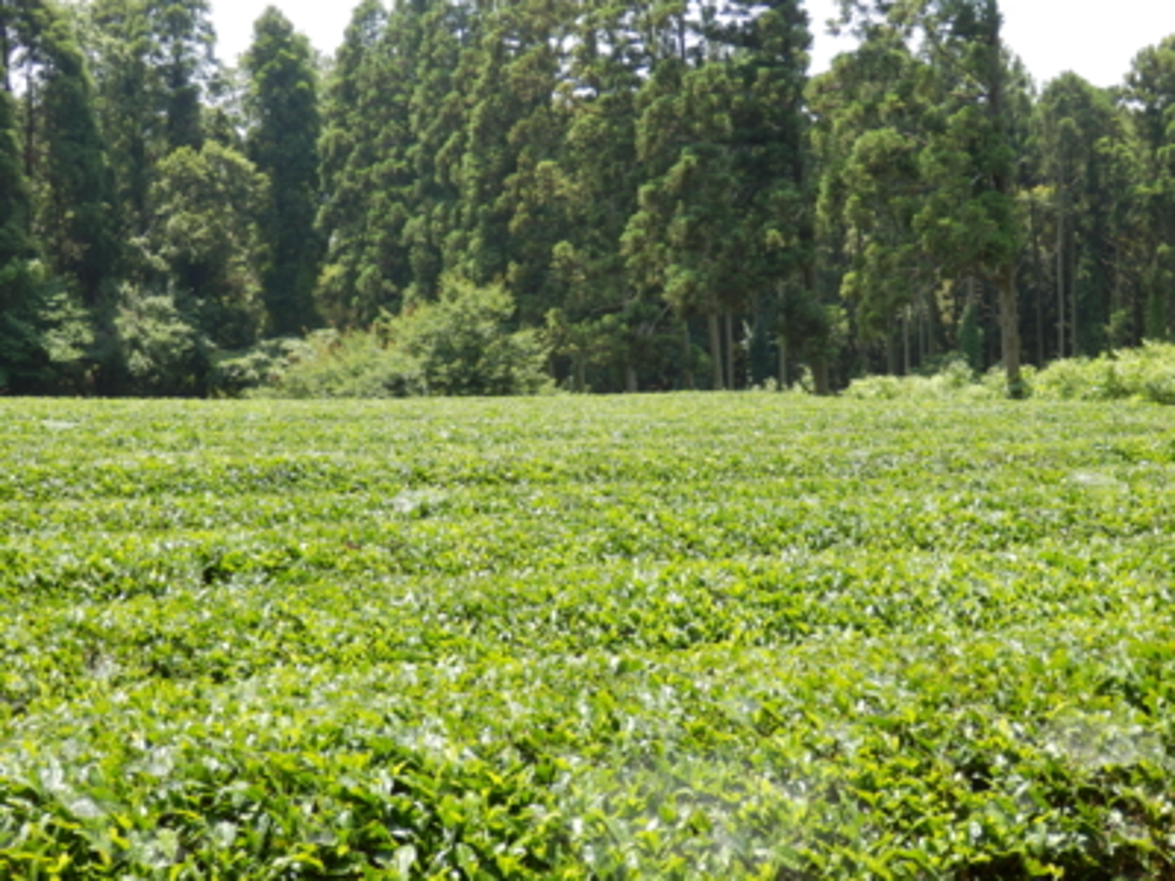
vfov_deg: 29.7
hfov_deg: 38.9
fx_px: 1663
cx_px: 588
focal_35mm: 49
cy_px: 440
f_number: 4
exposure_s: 1/160
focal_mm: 8.9
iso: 80
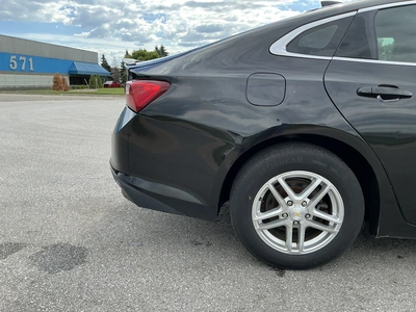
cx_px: 208
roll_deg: -0.4
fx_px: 336
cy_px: 156
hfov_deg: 63.4
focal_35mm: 28
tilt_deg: -10.2
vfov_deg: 49.7
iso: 25
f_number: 1.8
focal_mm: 3
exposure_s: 1/568
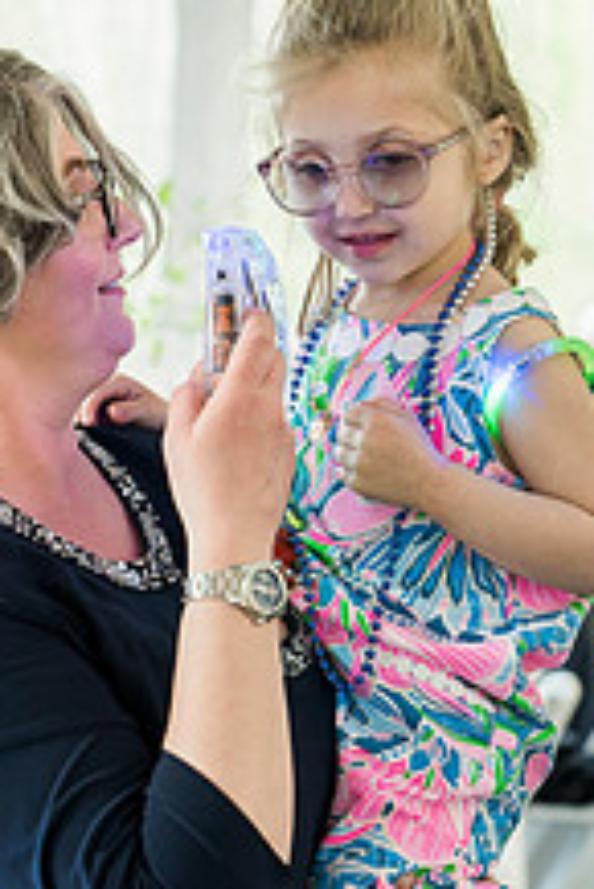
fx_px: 2767
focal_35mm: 112
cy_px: 660
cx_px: 225
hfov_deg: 12.2
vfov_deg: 18.1
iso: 1250
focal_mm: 54
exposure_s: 1/200
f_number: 3.5
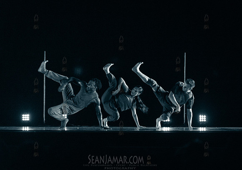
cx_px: 147
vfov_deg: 5.9
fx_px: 1639
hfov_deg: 8.4
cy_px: 98
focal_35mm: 240
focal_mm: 200
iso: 4000
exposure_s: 1/500
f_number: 2.8
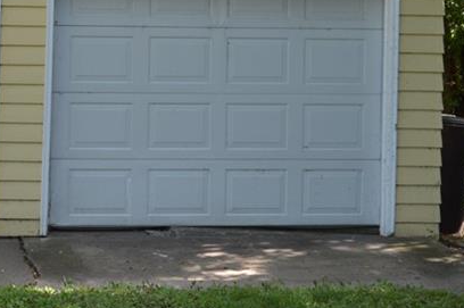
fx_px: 1262
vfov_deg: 13.8
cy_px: 25
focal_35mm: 98
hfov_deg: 20.3
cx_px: 24
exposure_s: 1/125
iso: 400
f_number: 8
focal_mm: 26
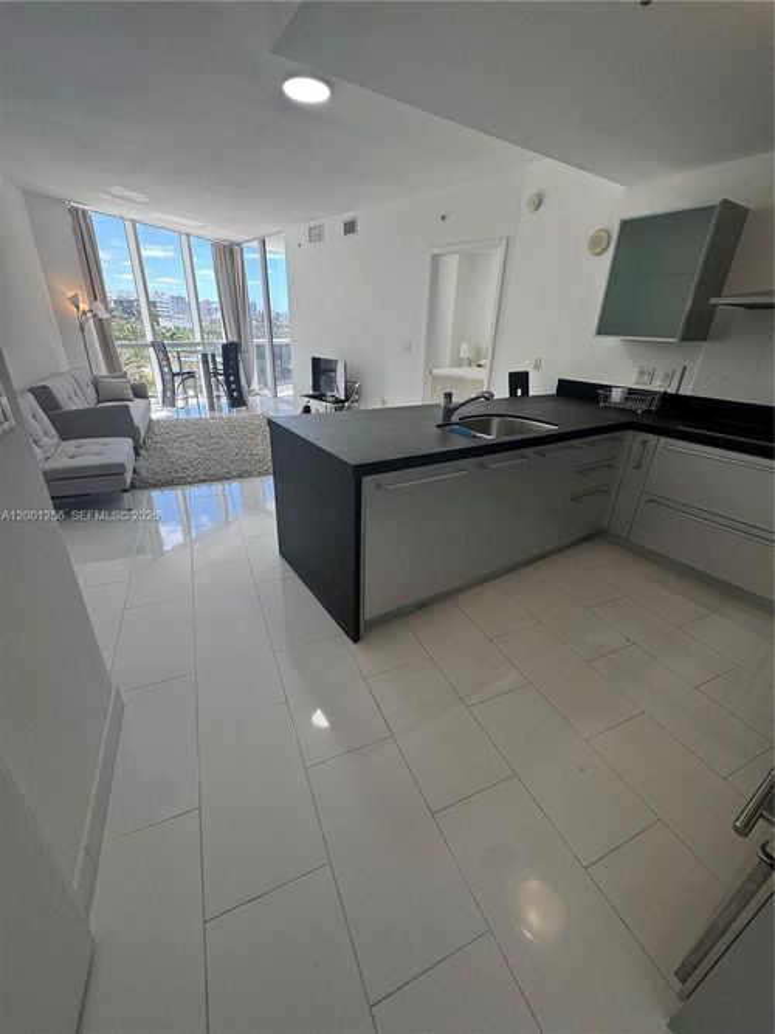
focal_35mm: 14
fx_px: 418
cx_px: 388
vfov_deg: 102.1
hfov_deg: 85.7
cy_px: 517
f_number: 2.2
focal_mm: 2.22
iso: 80
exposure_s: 1/120
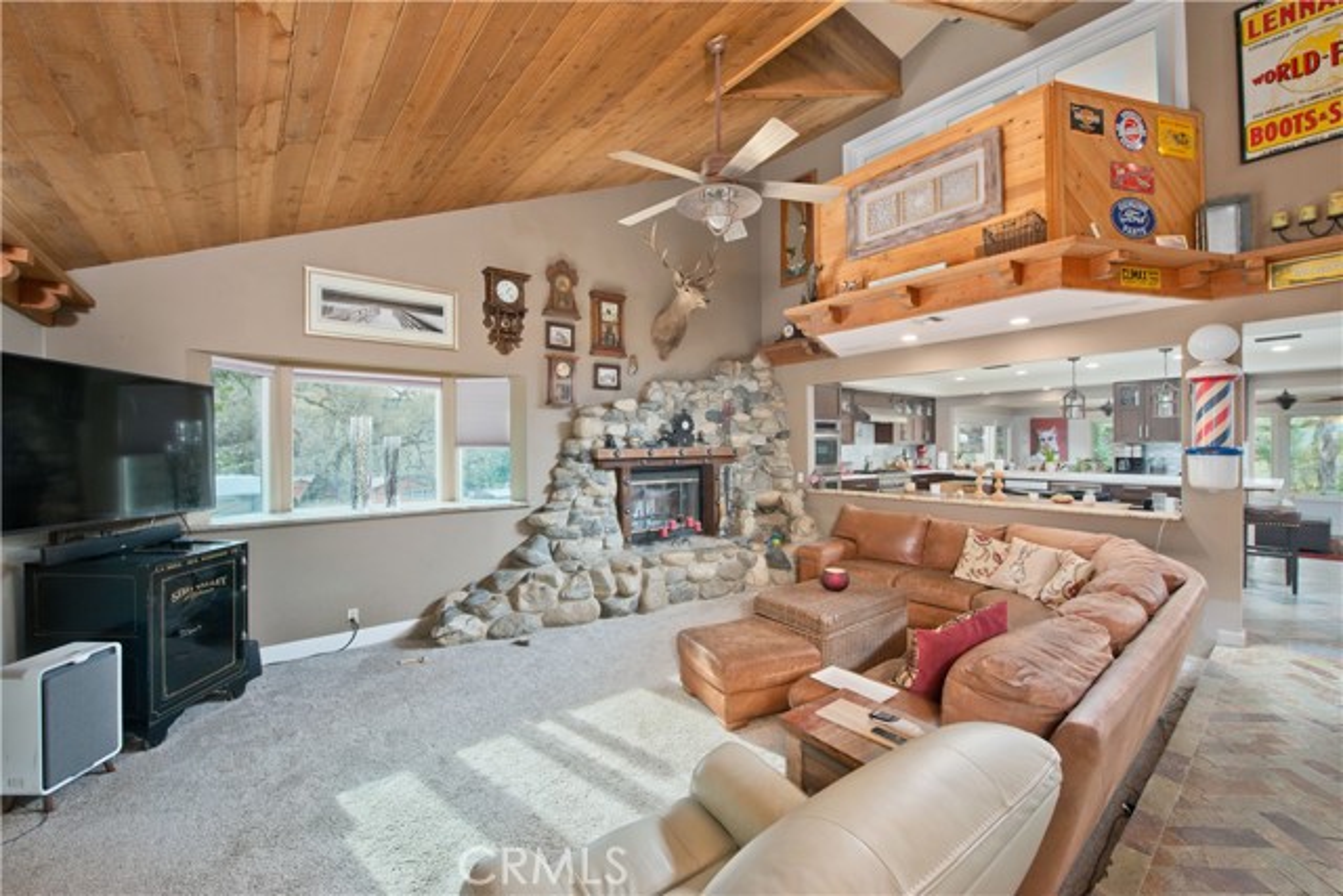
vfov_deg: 81.2
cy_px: 448
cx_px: 672
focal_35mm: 14
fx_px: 522
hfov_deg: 104.2
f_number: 7.1
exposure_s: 1/200
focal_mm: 14
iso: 400
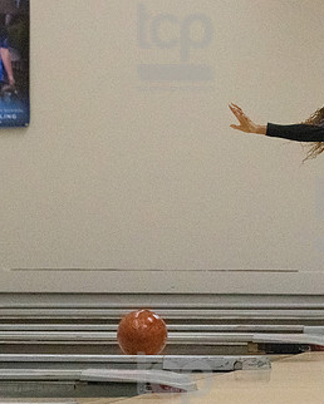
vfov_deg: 6.4
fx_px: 3640
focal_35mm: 304
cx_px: 353
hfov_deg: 5.1
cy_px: 221
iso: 10000
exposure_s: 1/1250
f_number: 4
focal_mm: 120
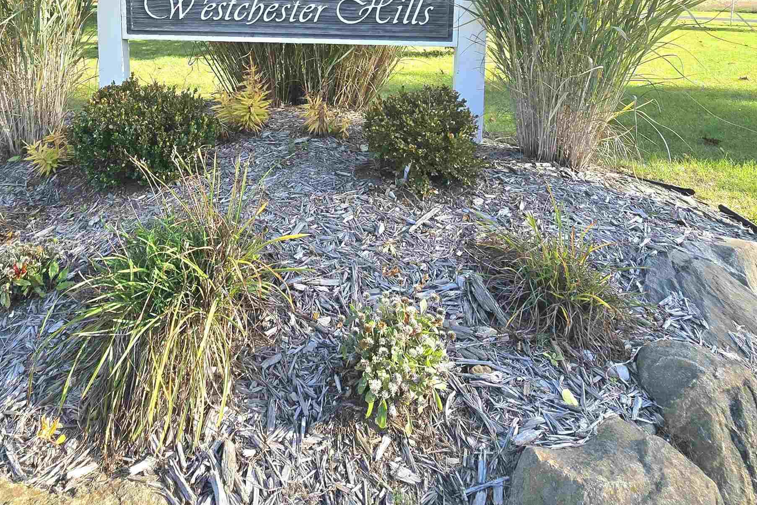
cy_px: 51
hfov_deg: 75.2
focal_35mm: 23
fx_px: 484
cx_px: 302
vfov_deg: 49.2
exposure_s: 1/1111
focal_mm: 2.2
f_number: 2.2
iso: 50
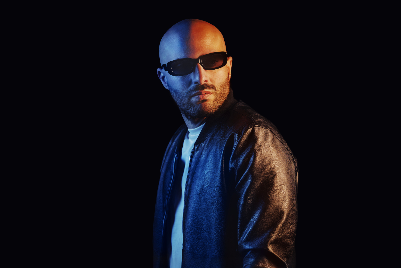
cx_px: 200
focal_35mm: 125
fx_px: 1392
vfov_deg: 11.0
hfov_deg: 16.4
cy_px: 134
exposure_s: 1/200
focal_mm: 125
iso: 320
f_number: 5
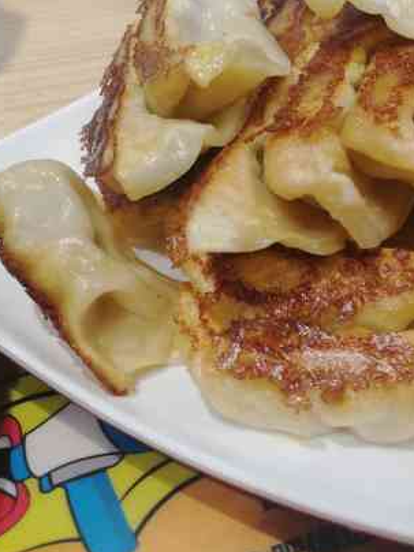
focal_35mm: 45
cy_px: 203
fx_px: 718
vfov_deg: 41.7
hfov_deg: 29.5
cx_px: 439
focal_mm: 4.75
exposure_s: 1/100
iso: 125
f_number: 1.8
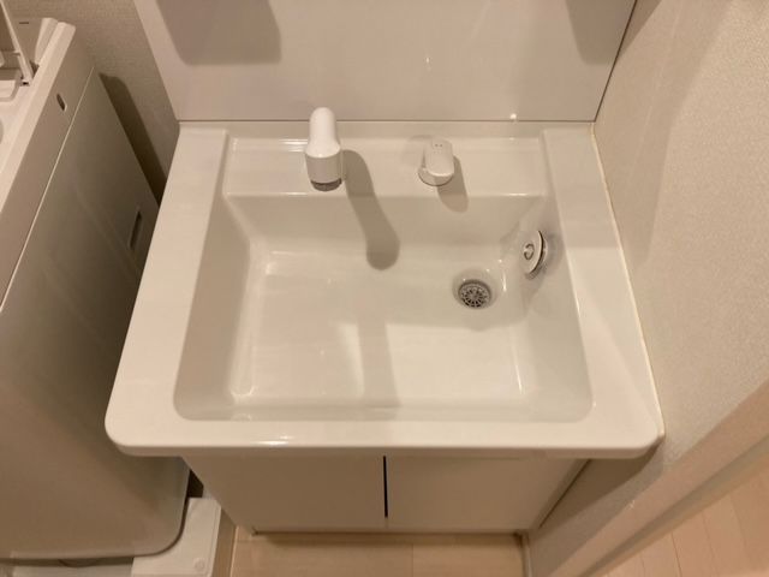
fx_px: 622
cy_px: 288
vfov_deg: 49.7
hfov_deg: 63.4
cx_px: 384
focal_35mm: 28
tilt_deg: -56.4
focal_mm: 3.99
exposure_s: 1/60
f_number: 1.8
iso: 100
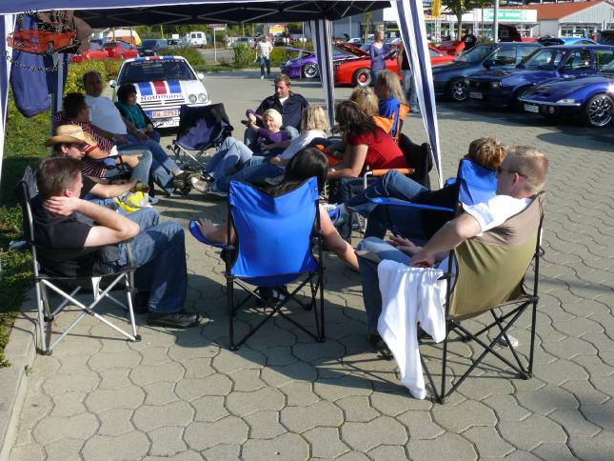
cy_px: 242
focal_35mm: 38
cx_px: 319
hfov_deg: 49.0
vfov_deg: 37.7
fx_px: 674
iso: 100
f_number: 5.6
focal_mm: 7.4
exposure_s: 1/320
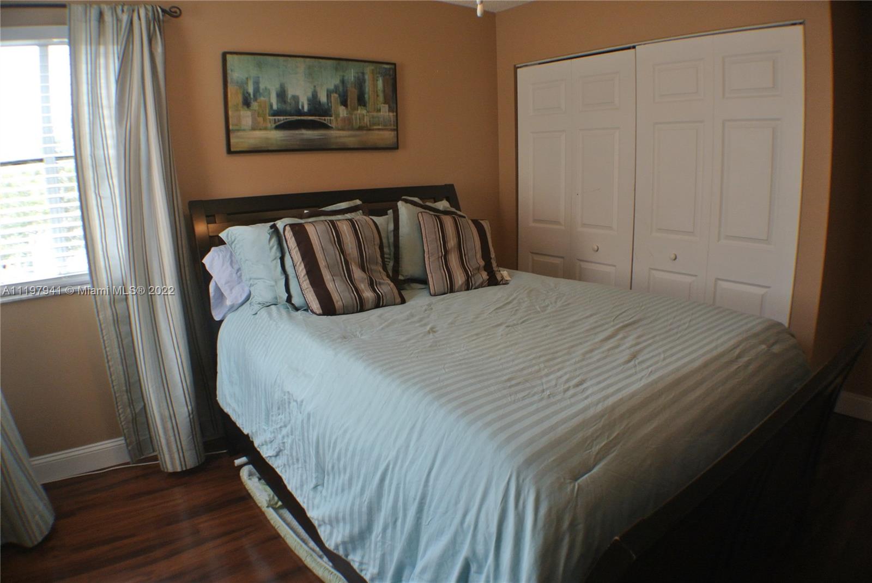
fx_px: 655
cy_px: 292
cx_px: 436
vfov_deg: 48.0
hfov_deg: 67.3
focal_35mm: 27
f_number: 3.5
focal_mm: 10
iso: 400
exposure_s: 1/100
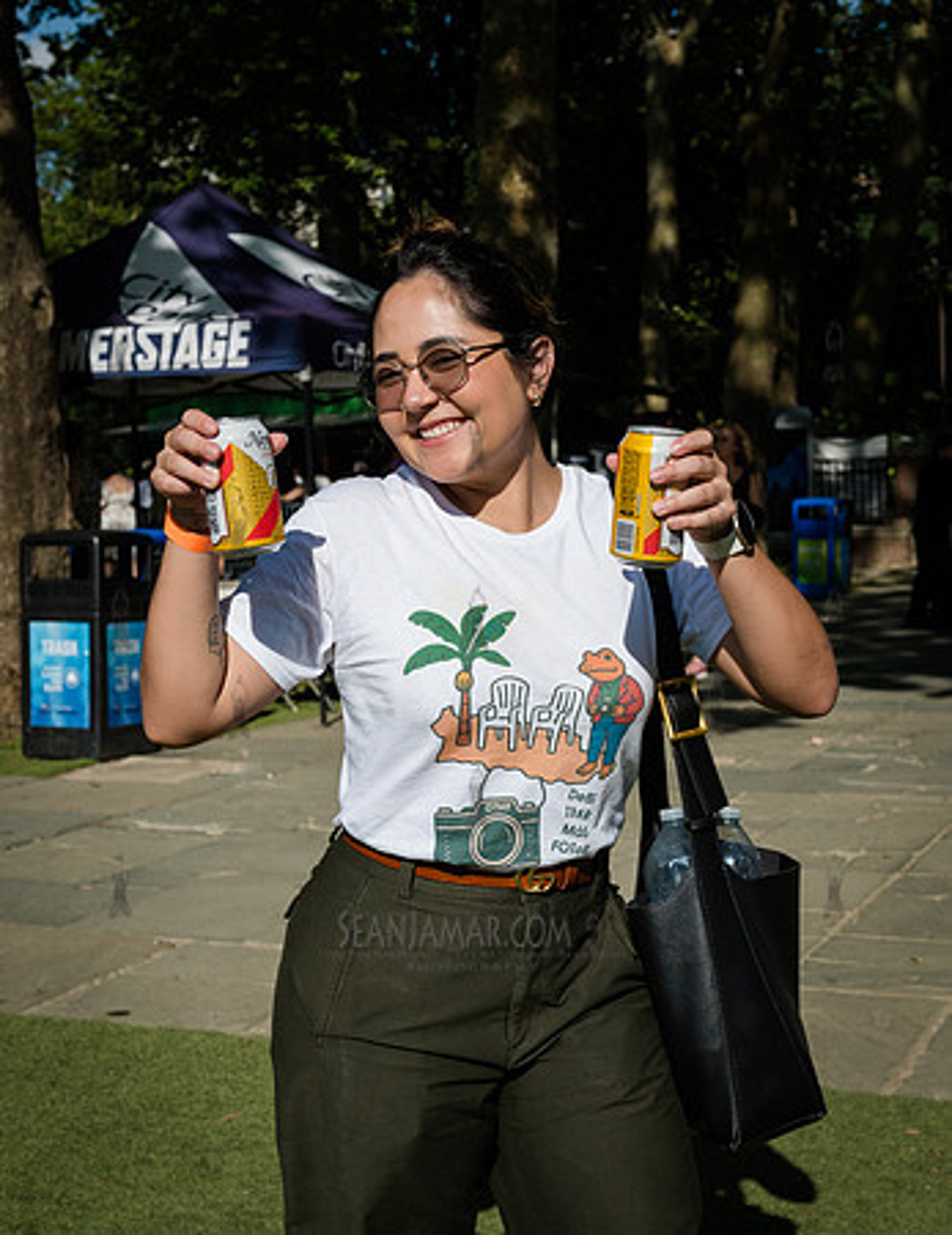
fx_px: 2070
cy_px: 627
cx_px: 483
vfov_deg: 33.2
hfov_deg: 25.9
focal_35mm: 57
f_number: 5
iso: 500
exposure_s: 1/4000
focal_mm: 36
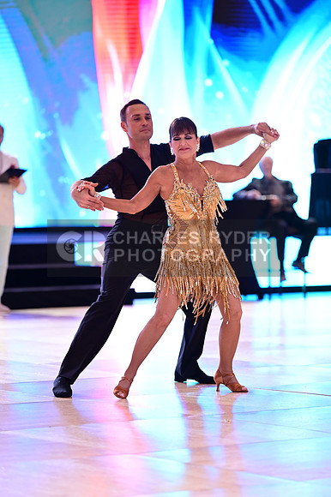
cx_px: 166
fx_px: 2209
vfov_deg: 12.8
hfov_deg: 8.6
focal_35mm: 160
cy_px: 248
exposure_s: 1/320
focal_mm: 160
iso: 2000
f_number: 2.8
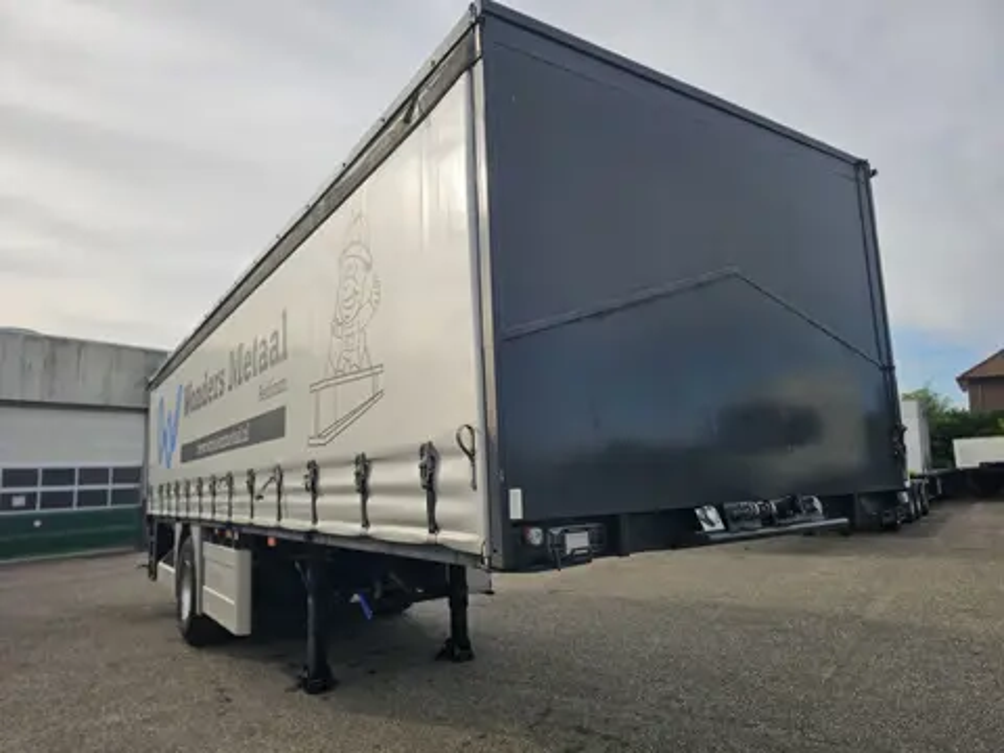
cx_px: 502
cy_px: 376
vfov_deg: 58.9
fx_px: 667
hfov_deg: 73.9
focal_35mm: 23
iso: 10
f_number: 1.7
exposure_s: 1/548
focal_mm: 6.3
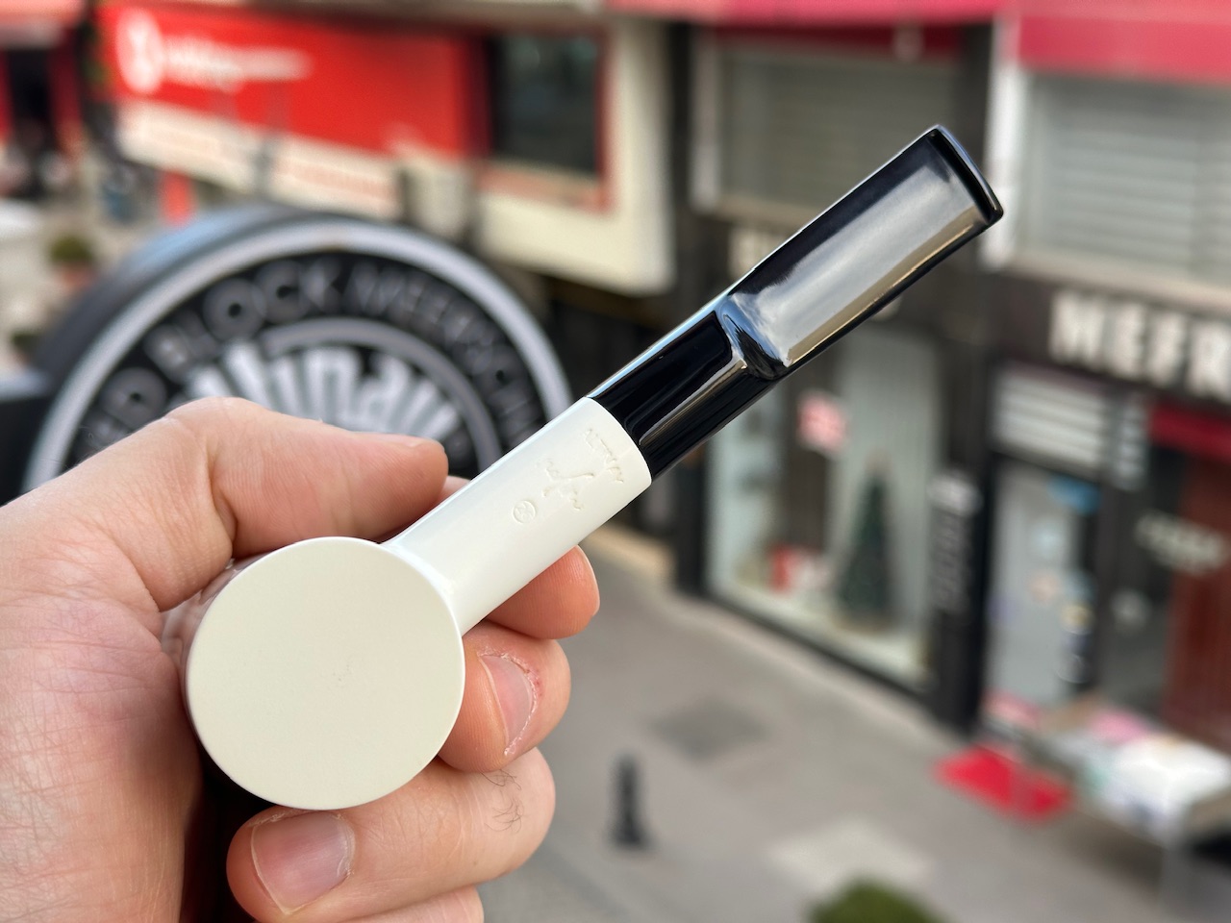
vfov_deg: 30.3
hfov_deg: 39.7
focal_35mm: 48
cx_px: 616
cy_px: 462
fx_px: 1707
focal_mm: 6.86
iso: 64
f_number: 1.78
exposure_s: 1/366
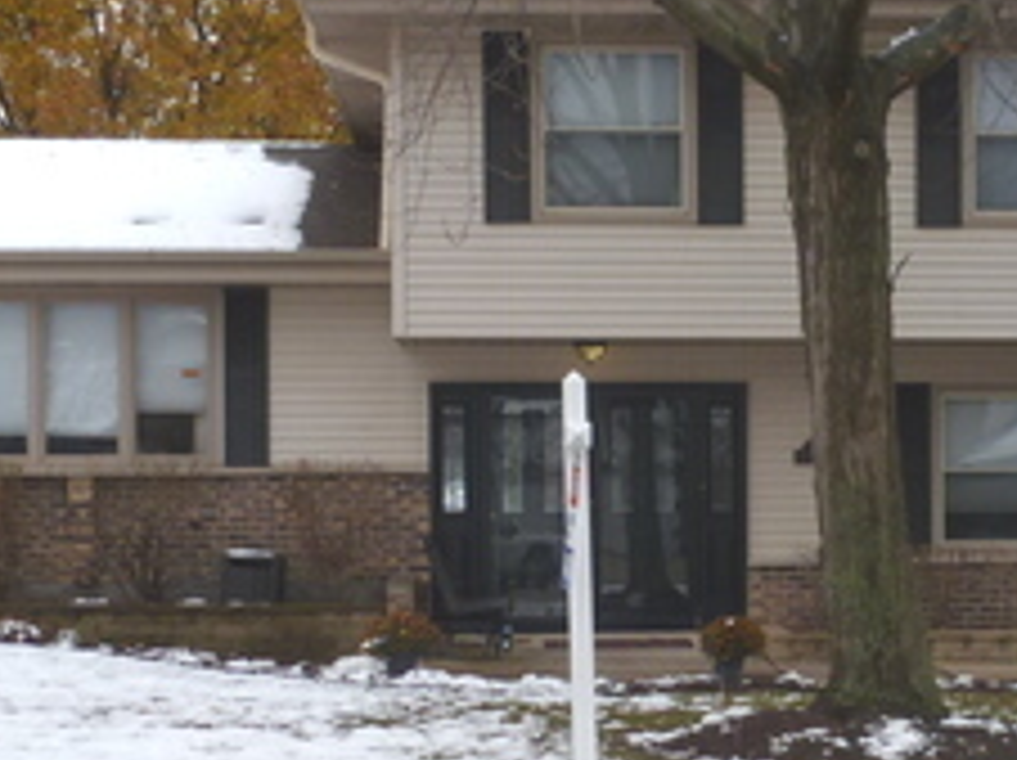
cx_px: 634
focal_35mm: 68
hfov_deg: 28.5
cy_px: 540
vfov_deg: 21.4
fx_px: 1996
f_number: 3.3
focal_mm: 4.3
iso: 100
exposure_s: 1/125
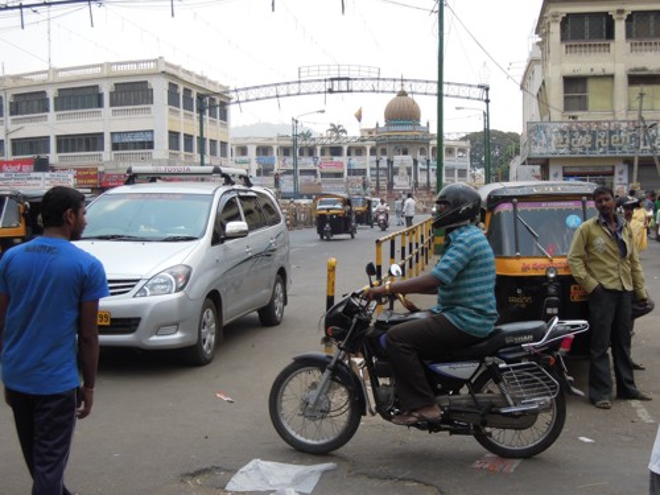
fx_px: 953
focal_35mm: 50
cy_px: 248
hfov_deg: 38.2
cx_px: 330
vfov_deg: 29.1
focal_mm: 9
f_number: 3.7
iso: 160
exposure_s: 1/800
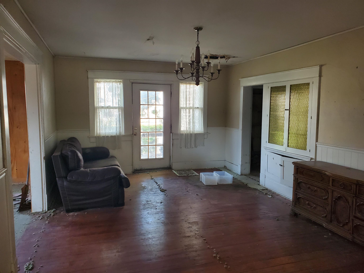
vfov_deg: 53.1
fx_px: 273
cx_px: 182
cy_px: 136
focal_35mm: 26
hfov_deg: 67.3
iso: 320
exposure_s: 1/120
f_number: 2.4
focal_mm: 4.3
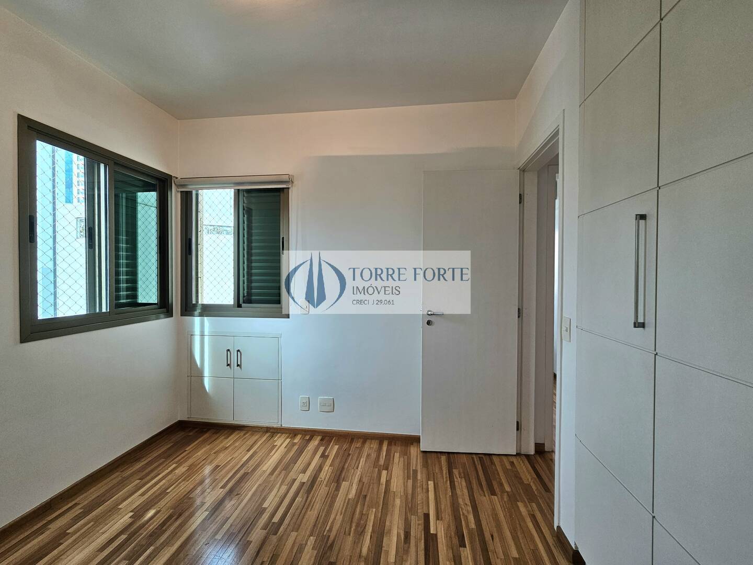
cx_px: 376
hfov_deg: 106.2
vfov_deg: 89.9
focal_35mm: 13
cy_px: 282
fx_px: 283
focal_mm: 2.2
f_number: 2.2
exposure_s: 1/120
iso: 64
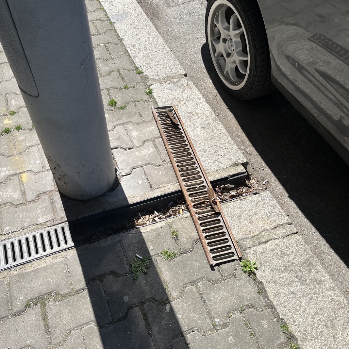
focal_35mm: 31
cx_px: 164
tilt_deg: -52.4
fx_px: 354
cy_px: 175
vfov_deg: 52.5
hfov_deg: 52.5
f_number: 1.6
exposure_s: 1/2967
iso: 50
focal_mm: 5.1
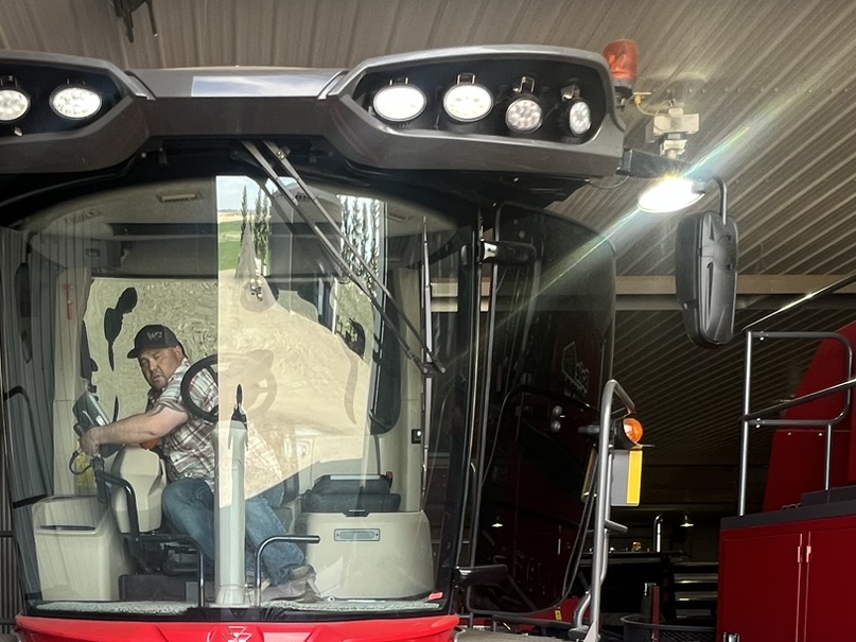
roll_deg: +0.0
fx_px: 816
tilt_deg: -4.0
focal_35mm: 33
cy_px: 658
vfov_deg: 37.8
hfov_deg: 53.4
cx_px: 235
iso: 100
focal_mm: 1.57
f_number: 1.8
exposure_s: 1/99
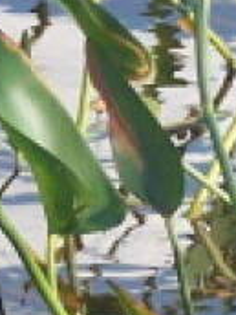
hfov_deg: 1.6
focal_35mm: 927
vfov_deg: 2.1
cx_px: 470
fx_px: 8427
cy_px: 371
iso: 80
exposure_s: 1/320
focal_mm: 19.4
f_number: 3.2
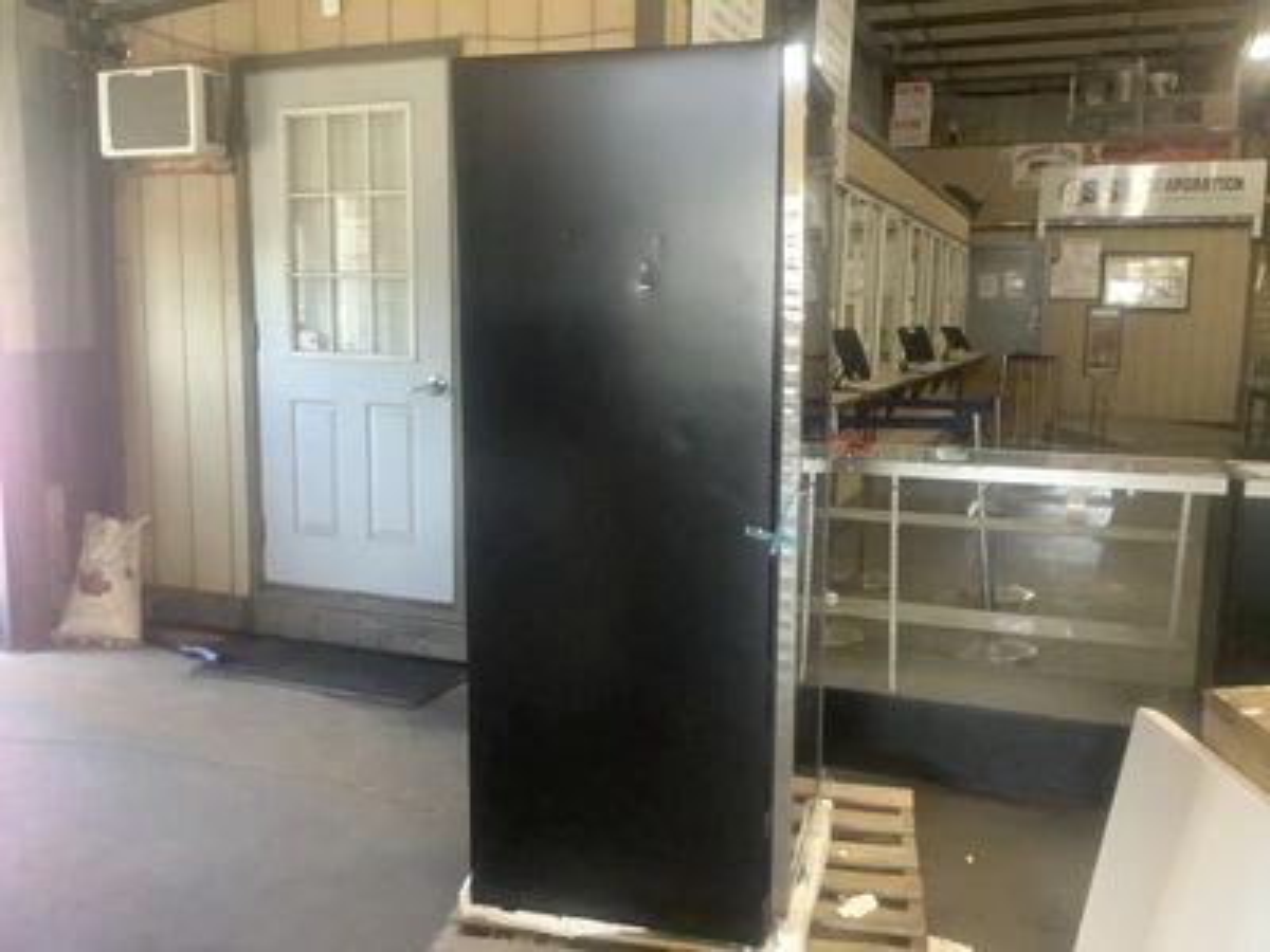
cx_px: 635
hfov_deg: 58.4
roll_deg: -0.5
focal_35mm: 31
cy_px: 476
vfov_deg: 45.4
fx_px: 1137
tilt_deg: -9.0
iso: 400
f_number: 2.4
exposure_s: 1/60
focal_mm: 3.3
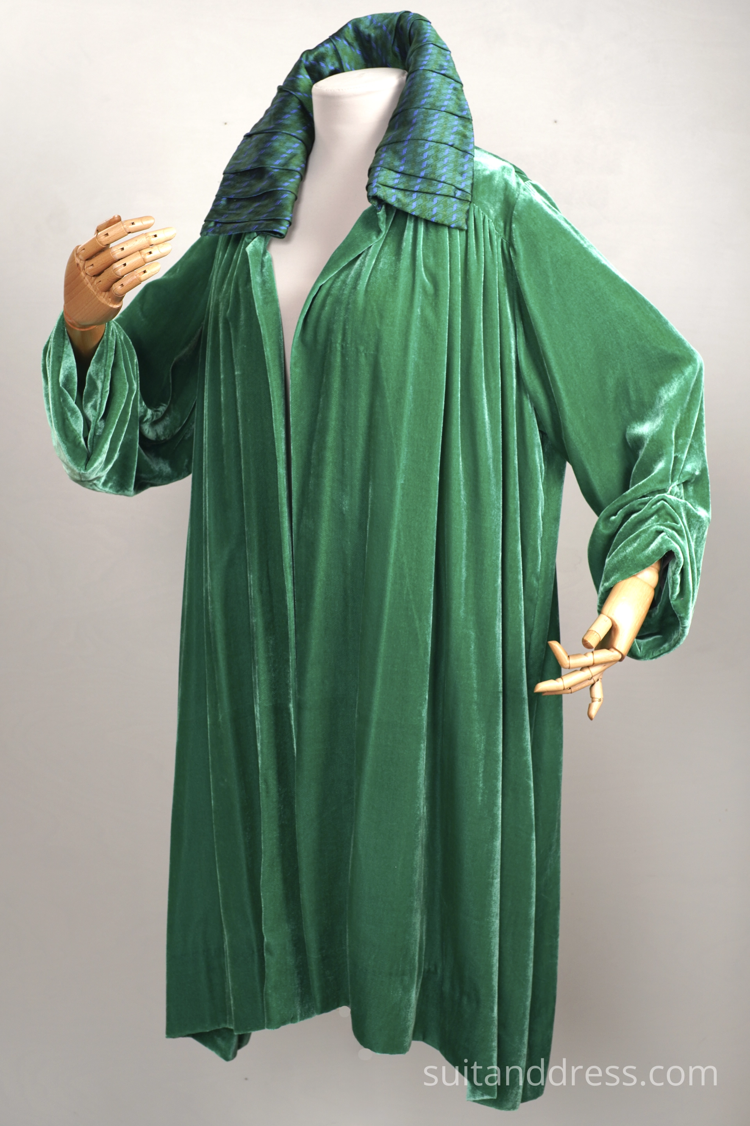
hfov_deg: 28.1
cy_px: 563
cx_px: 375
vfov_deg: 41.1
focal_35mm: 48
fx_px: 1500
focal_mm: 32
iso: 200
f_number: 7.1
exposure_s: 1/8
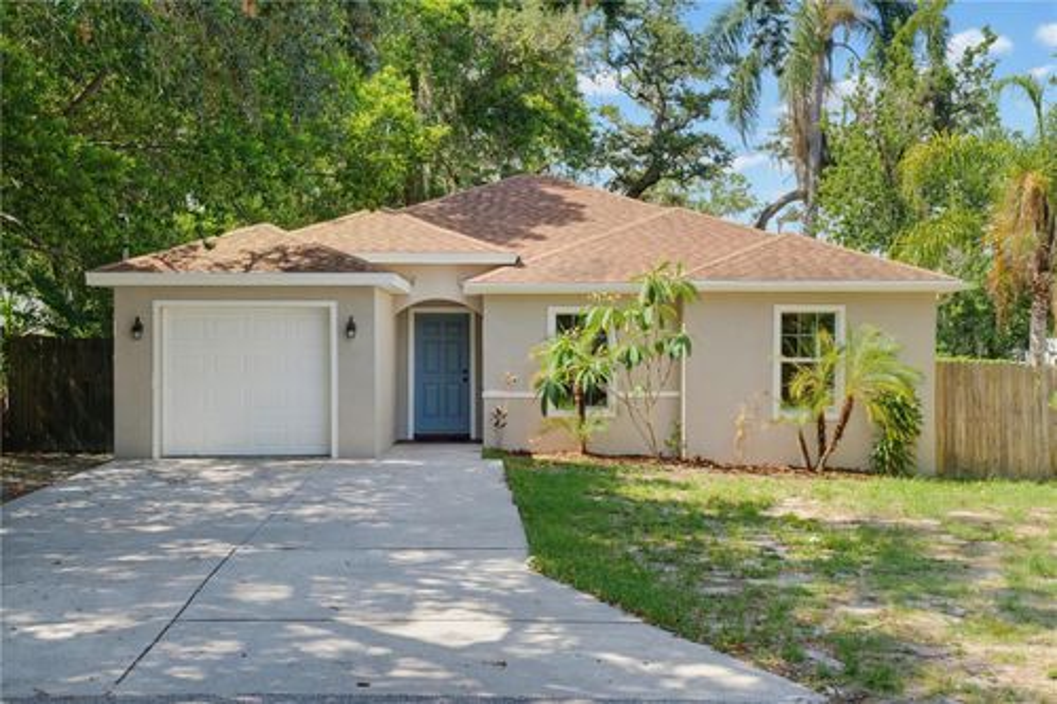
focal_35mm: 50
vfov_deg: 27.0
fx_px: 1467
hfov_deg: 39.6
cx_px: 528
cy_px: 352
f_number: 10
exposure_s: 1/100
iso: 1600
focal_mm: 50
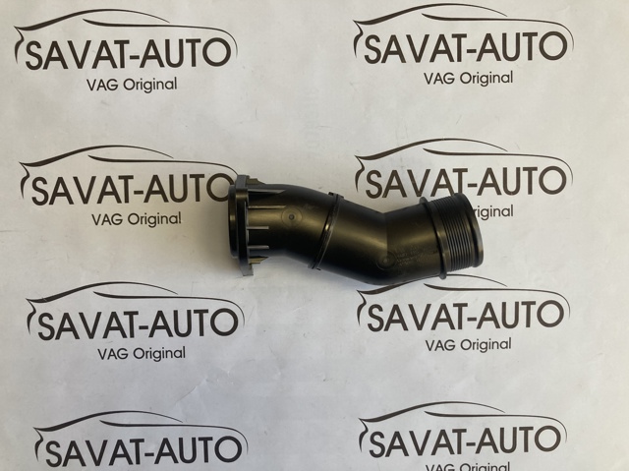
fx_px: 508
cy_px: 236
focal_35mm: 28
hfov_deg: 63.5
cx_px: 314
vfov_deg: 49.7
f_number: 1.8
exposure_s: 1/121
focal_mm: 3.99
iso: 80
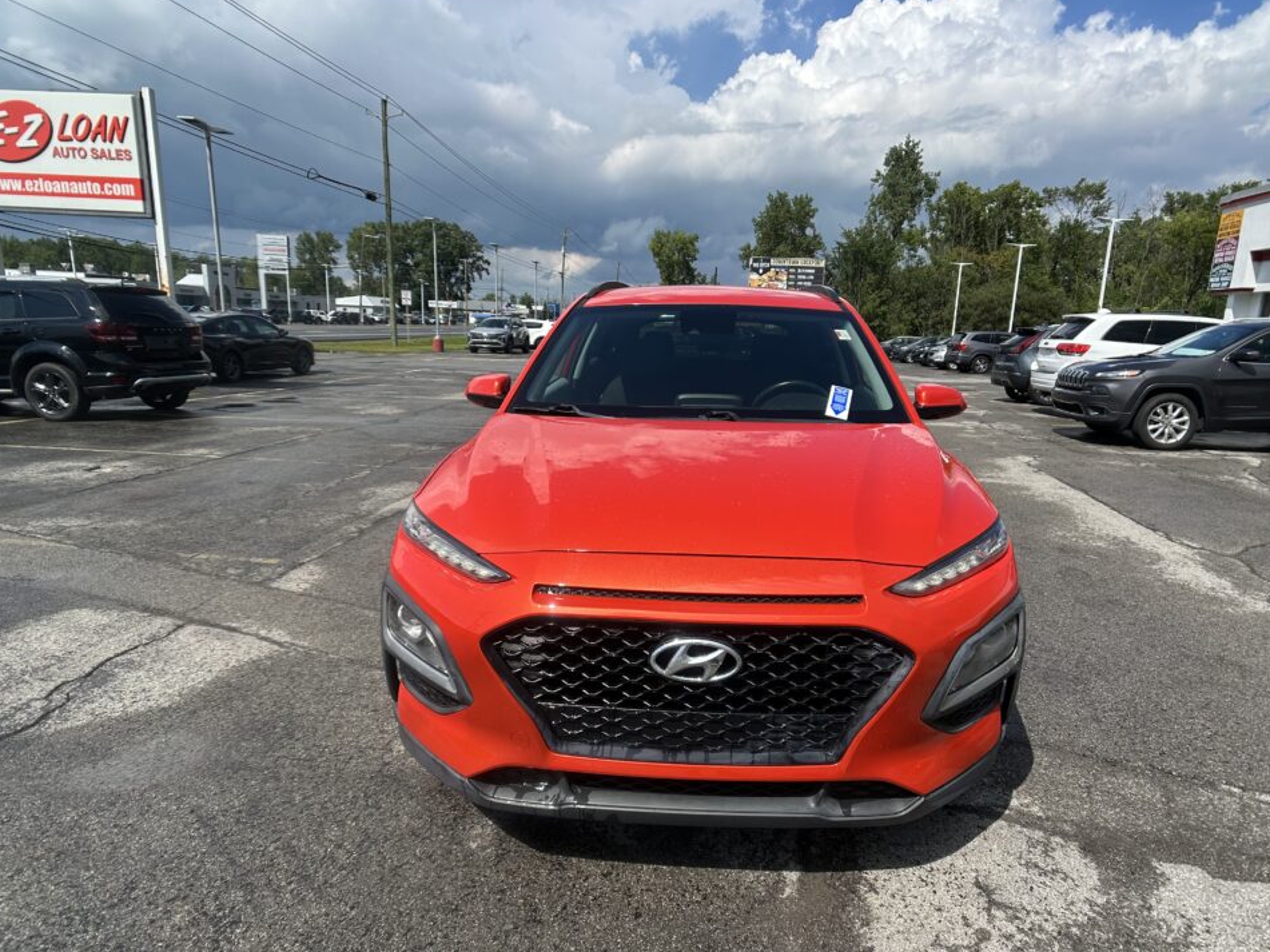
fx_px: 1027
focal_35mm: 28
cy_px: 495
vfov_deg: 49.7
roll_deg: -1.8
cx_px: 666
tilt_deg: -13.3
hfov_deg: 63.4
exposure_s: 1/3968
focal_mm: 5.7
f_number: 1.5
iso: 50
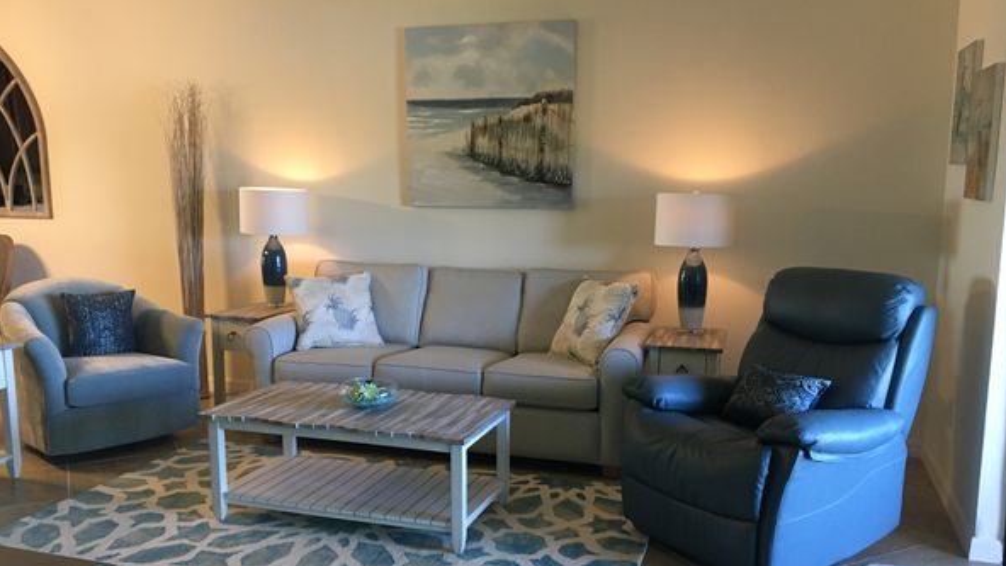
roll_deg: -0.5
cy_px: 323
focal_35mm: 32
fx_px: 854
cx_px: 506
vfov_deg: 36.6
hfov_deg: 61.0
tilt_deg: -9.5
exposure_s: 1/30
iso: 125
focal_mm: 4.15
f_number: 2.2
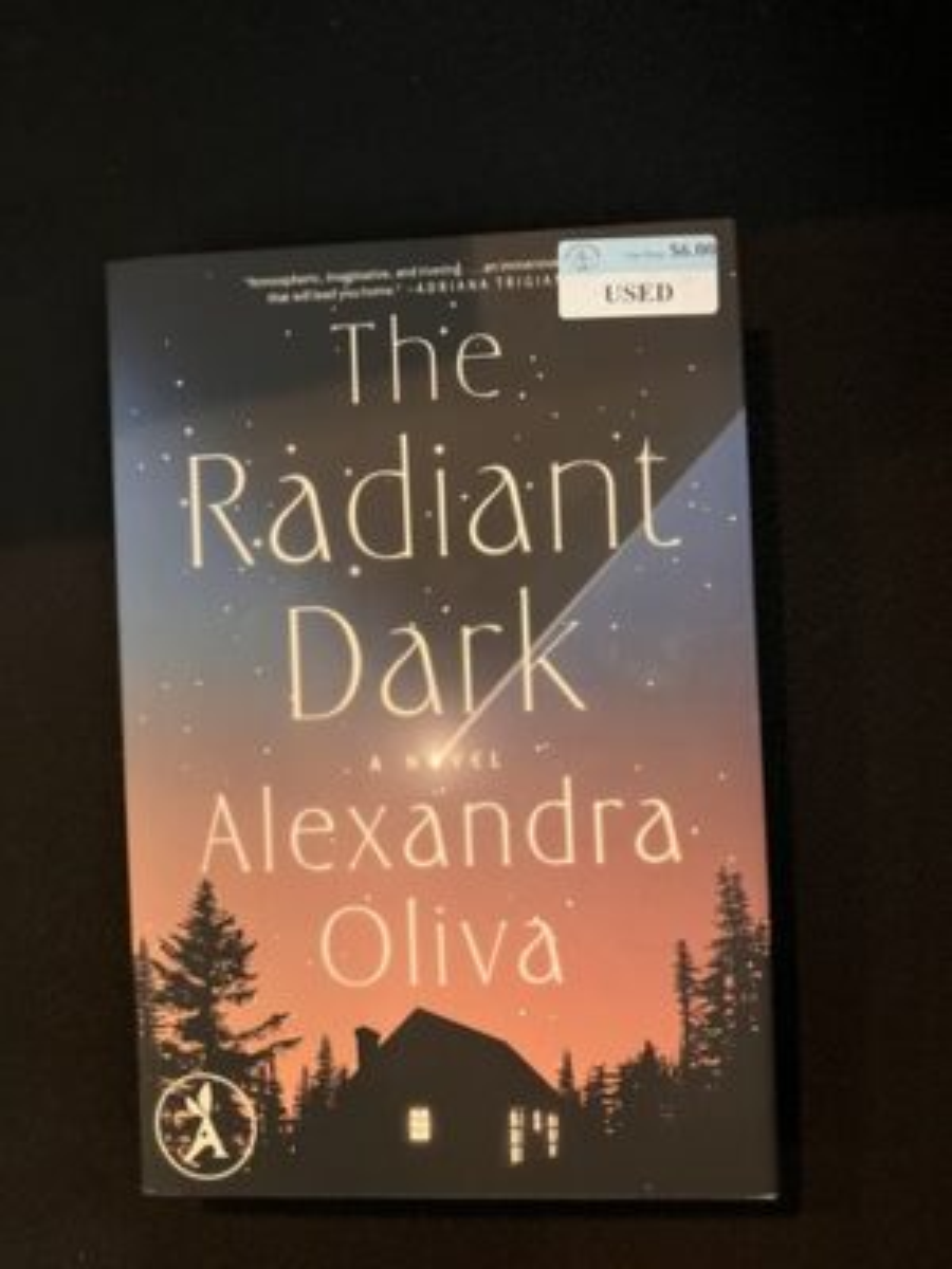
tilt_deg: -86.4
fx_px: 1027
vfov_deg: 63.4
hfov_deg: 49.7
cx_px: 476
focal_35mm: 28
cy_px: 634
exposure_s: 1/24
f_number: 1.8
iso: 640
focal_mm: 3.99
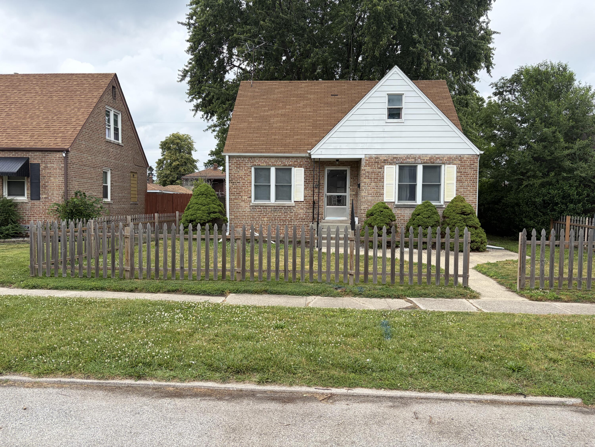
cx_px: 298
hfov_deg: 67.3
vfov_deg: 53.1
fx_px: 447
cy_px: 224
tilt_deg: -2.7
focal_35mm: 26
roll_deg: +0.9
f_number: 1.6
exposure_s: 1/1751
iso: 64
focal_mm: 5.96
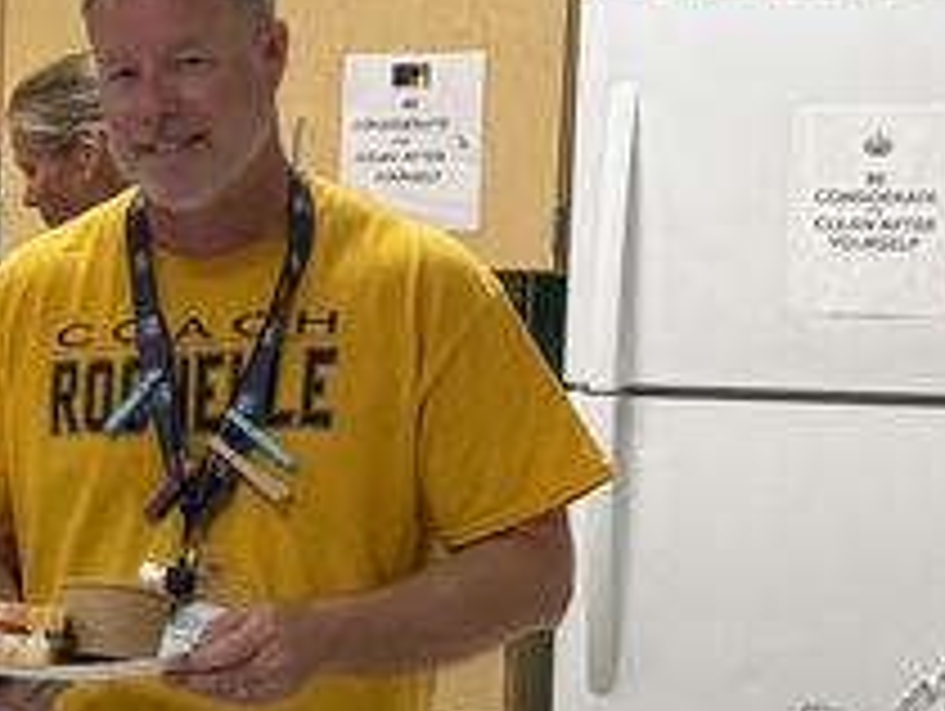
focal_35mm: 117
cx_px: -436
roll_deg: -0.7
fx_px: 3198
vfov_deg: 12.7
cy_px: 477
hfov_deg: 15.6
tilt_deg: -5.7
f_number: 1.78
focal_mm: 6.76
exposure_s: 1/120
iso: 200
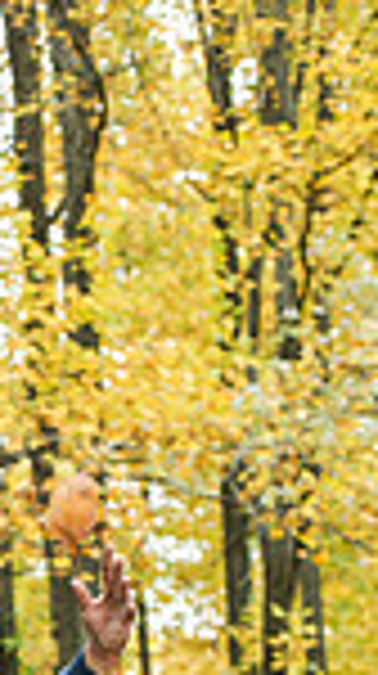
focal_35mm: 157
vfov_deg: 13.1
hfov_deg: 7.5
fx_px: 2807
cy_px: 954
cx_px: -292
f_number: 4
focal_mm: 50
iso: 640
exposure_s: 1/160
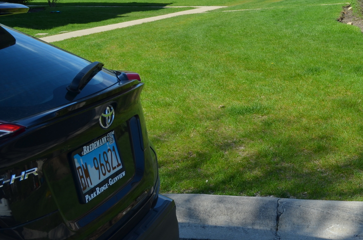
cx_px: 306
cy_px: 27
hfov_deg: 31.3
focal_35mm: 62
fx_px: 624
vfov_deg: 21.4
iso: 110
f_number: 8
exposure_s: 1/250
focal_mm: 22
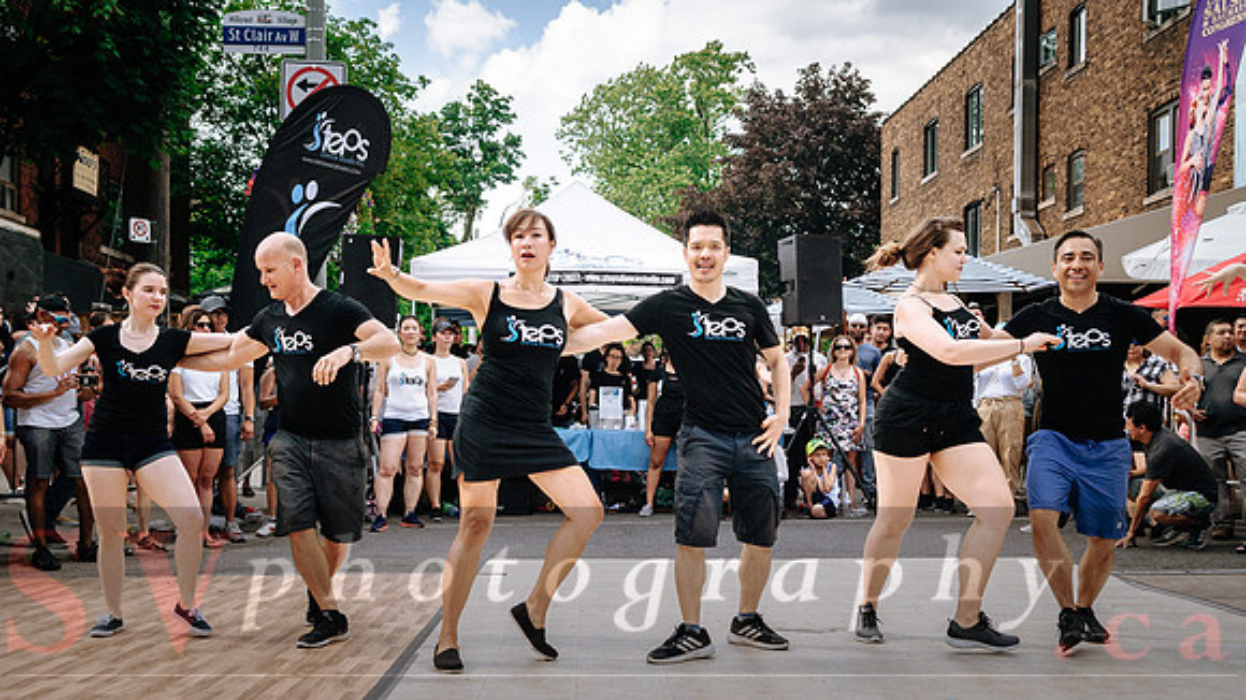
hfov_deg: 53.2
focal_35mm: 38
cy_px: 413
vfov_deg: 31.4
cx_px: 623
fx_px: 1244
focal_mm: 24
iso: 100
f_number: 4
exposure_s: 1/1250
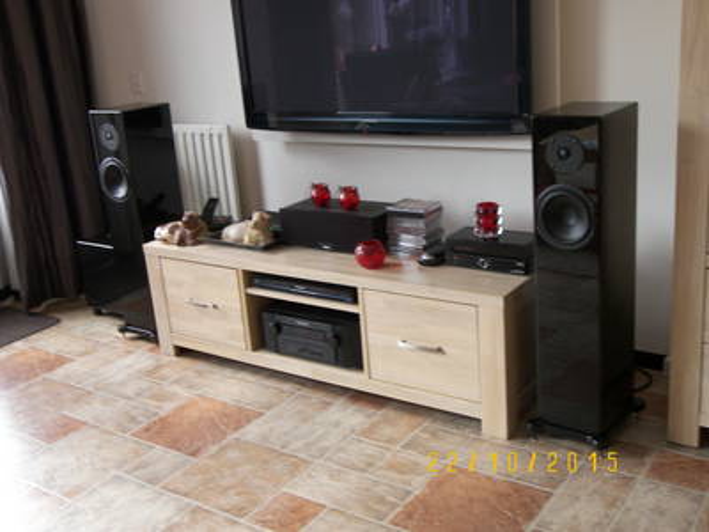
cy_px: 266
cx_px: 354
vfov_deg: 35.1
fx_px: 840
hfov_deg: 45.8
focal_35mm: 41
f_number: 3.2
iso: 100
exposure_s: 1/10
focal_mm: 8.7
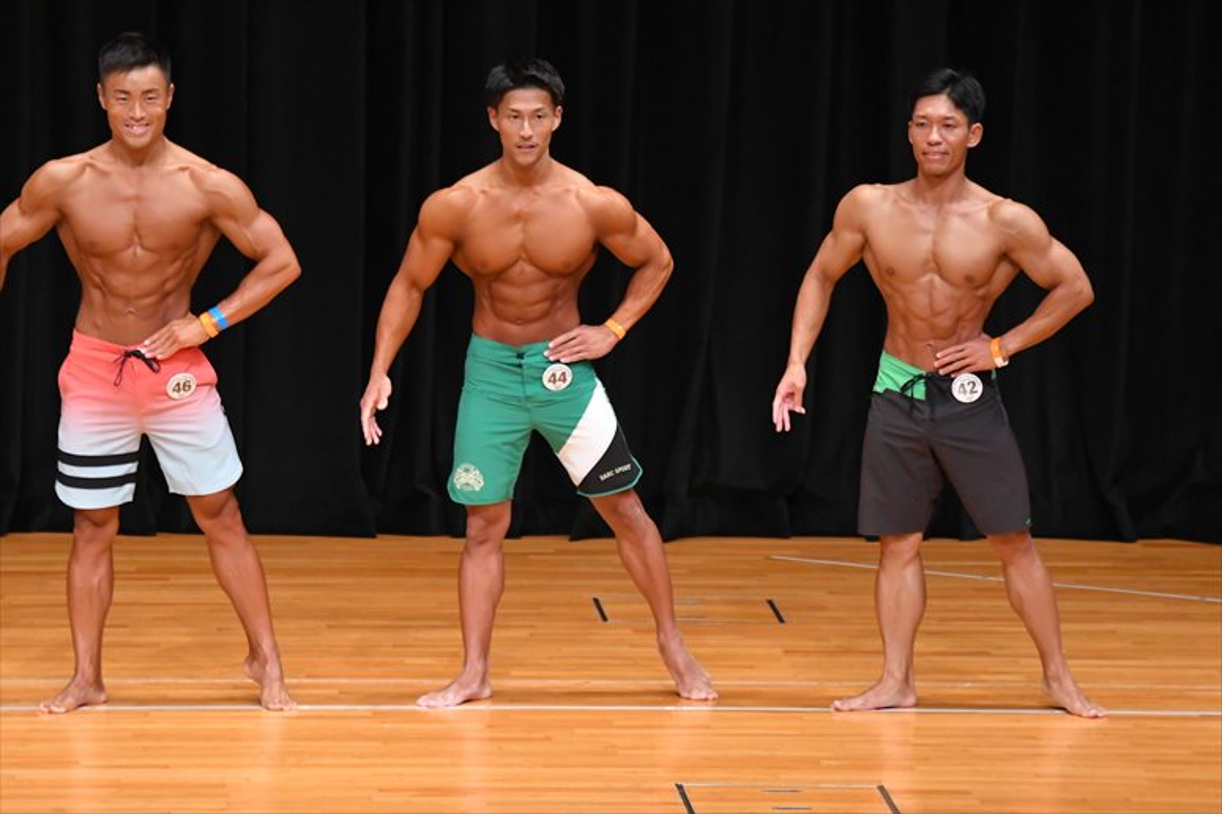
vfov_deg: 5.1
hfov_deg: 7.6
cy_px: 407
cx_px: 611
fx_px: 9161
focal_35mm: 270
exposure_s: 1/400
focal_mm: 180
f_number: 5.6
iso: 4000
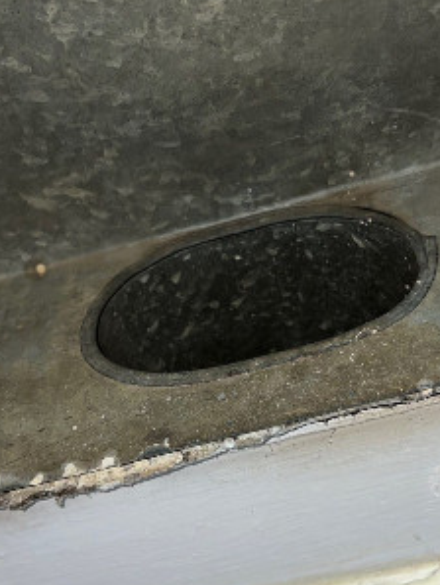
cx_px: 274
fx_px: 778
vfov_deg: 41.1
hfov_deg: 31.4
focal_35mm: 46
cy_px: 256
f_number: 1.8
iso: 20
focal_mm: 4
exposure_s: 1/695
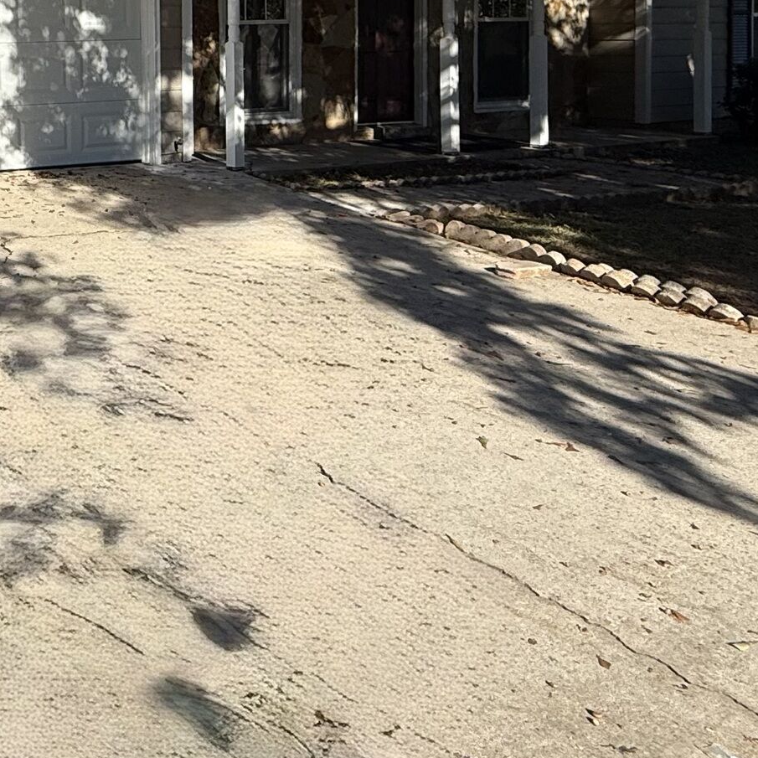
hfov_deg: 32.3
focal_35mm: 42
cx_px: -176
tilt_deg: -1.1
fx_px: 1041
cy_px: 67
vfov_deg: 37.3
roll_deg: +0.5
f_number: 2.2
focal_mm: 2.22
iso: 50
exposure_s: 1/1901
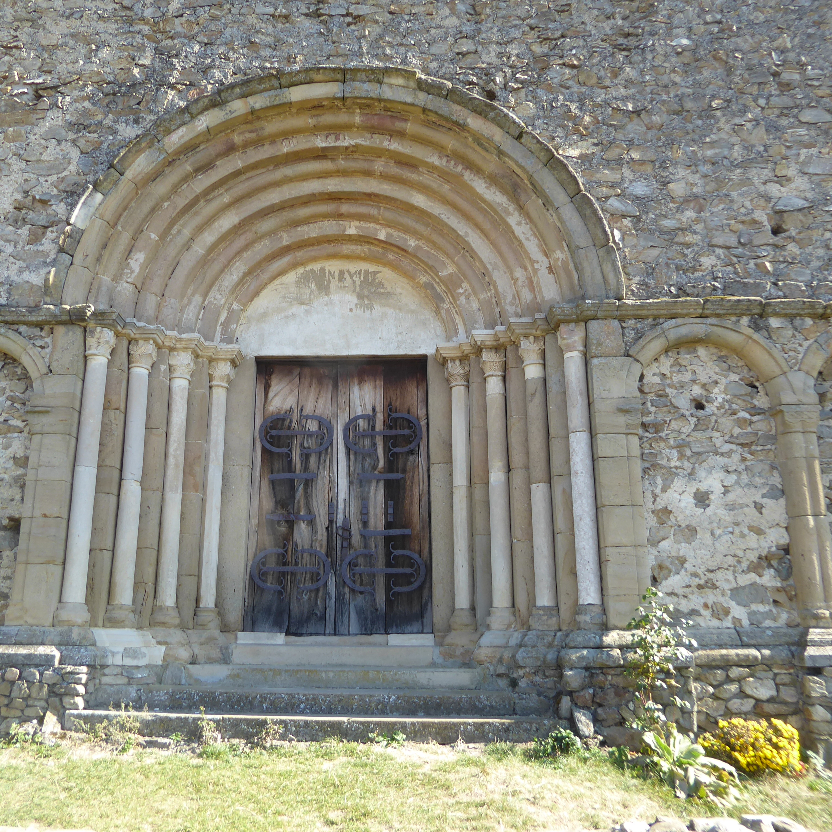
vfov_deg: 54.0
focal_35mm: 30
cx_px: 354
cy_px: 415
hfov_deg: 53.8
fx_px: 816
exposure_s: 1/160
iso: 80
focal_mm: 4.3
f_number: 3.3
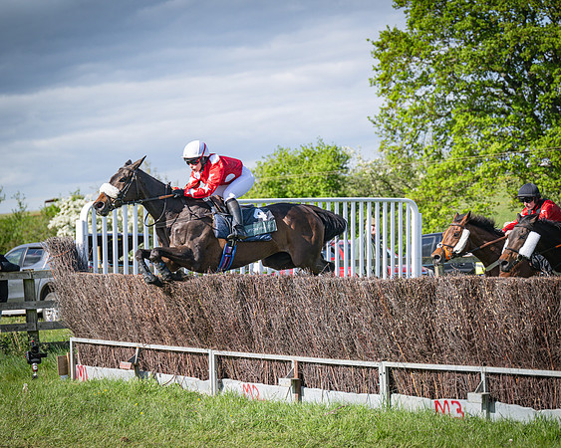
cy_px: 224
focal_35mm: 110
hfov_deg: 17.4
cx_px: 280
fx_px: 1832
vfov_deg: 14.0
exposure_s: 1/3200
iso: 400
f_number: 4
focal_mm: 98
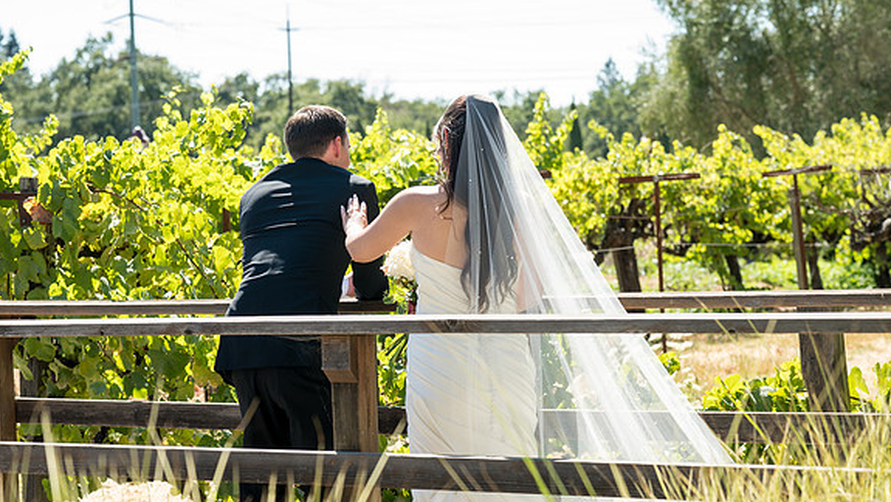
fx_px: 2127
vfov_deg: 13.4
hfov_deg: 23.6
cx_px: 362
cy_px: 159
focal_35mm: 90
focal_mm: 67
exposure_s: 1/500
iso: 200
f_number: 4
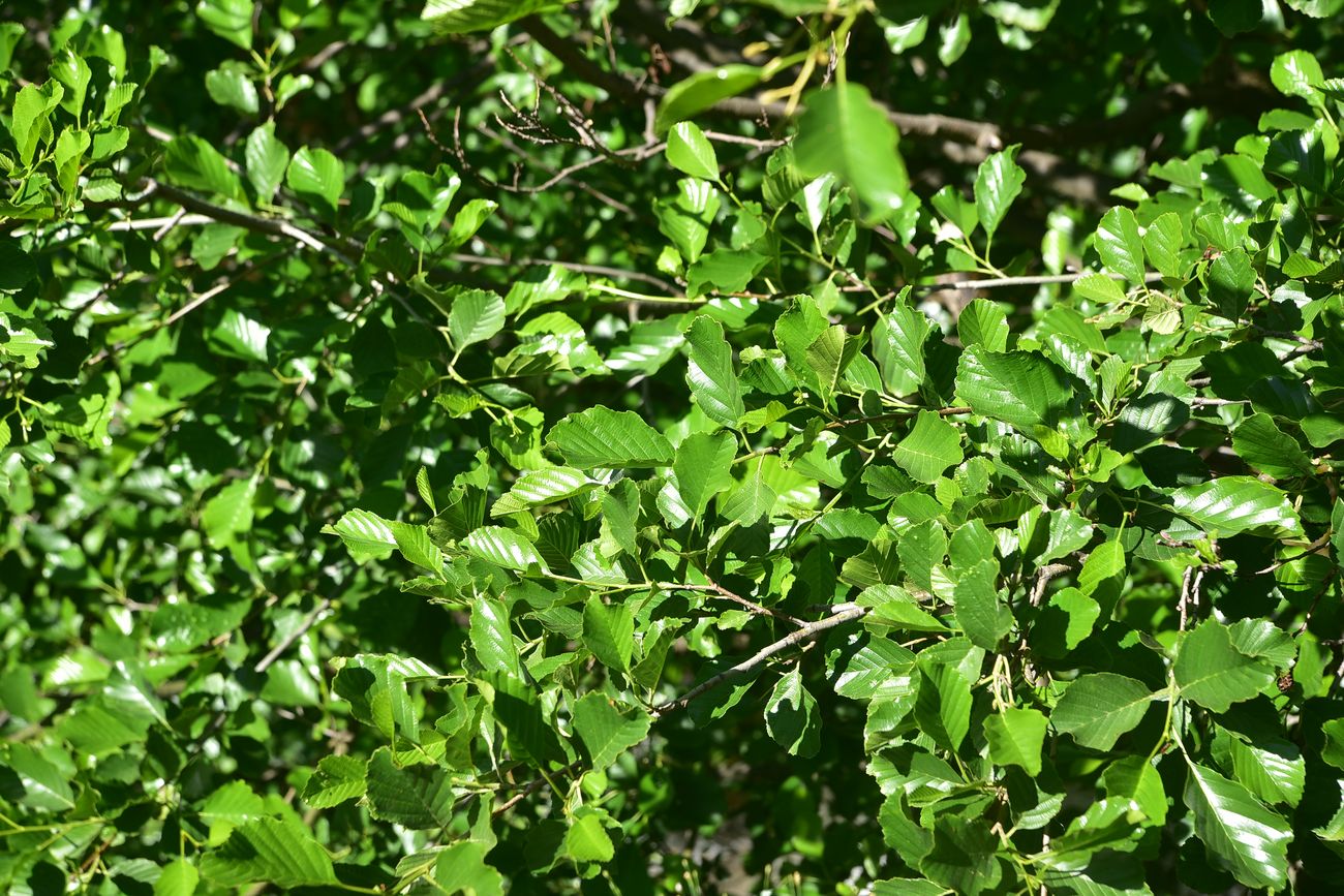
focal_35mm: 72
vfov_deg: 18.9
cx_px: 672
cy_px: 448
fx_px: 2688
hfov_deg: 28.1
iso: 160
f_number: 8
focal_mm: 72
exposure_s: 1/250
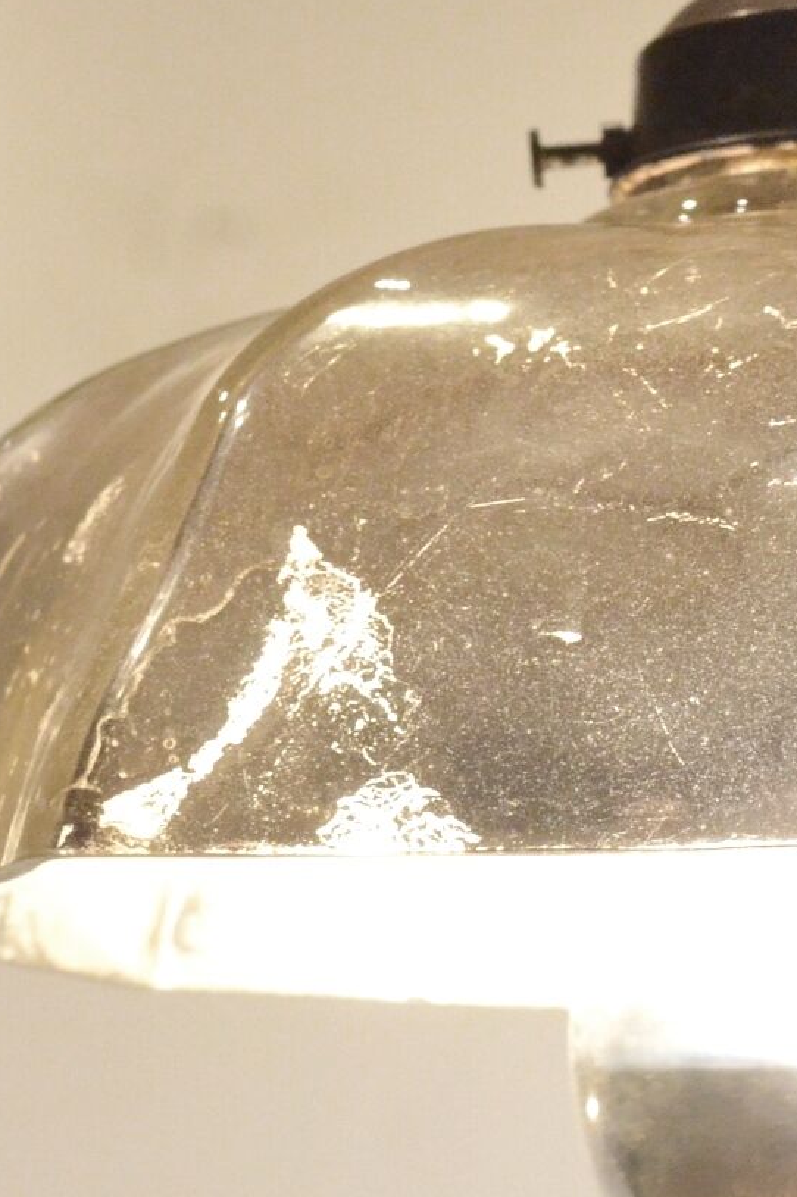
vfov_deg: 9.9
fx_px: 6888
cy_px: 582
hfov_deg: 6.6
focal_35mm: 207
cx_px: 901
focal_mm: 55
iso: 4000
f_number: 11
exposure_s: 1/100
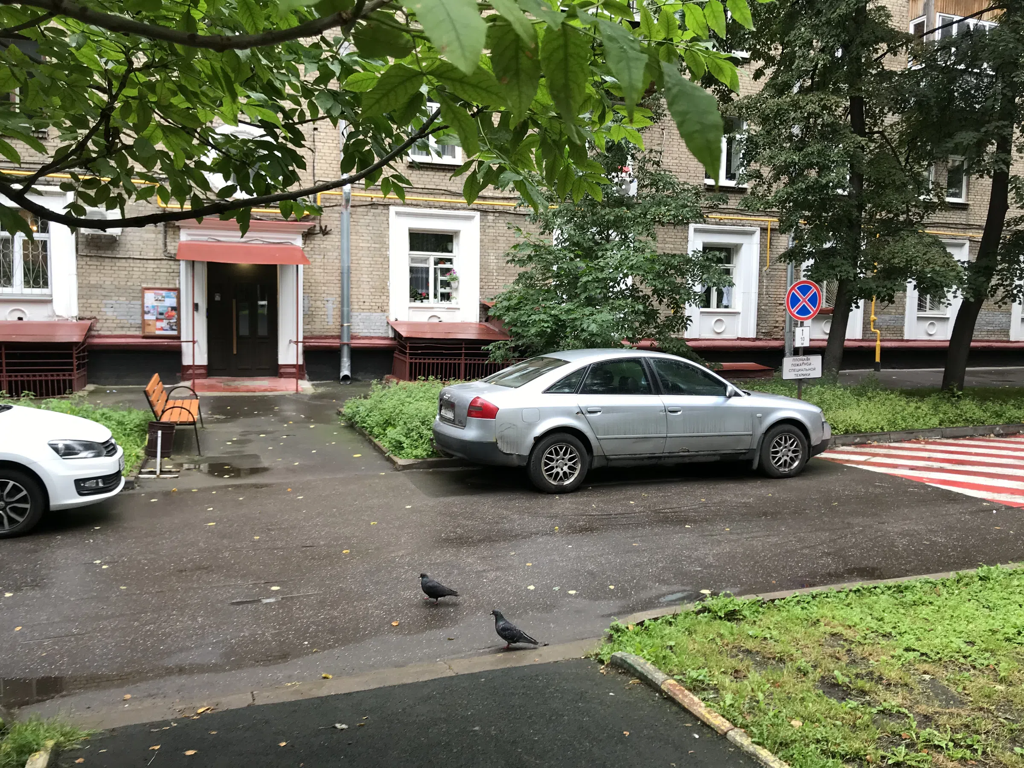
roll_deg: -2.8
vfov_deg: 49.7
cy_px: 384
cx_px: 512
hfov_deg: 63.4
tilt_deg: -1.9
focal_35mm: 28
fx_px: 828
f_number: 1.8
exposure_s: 1/50
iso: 25
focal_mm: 3.99
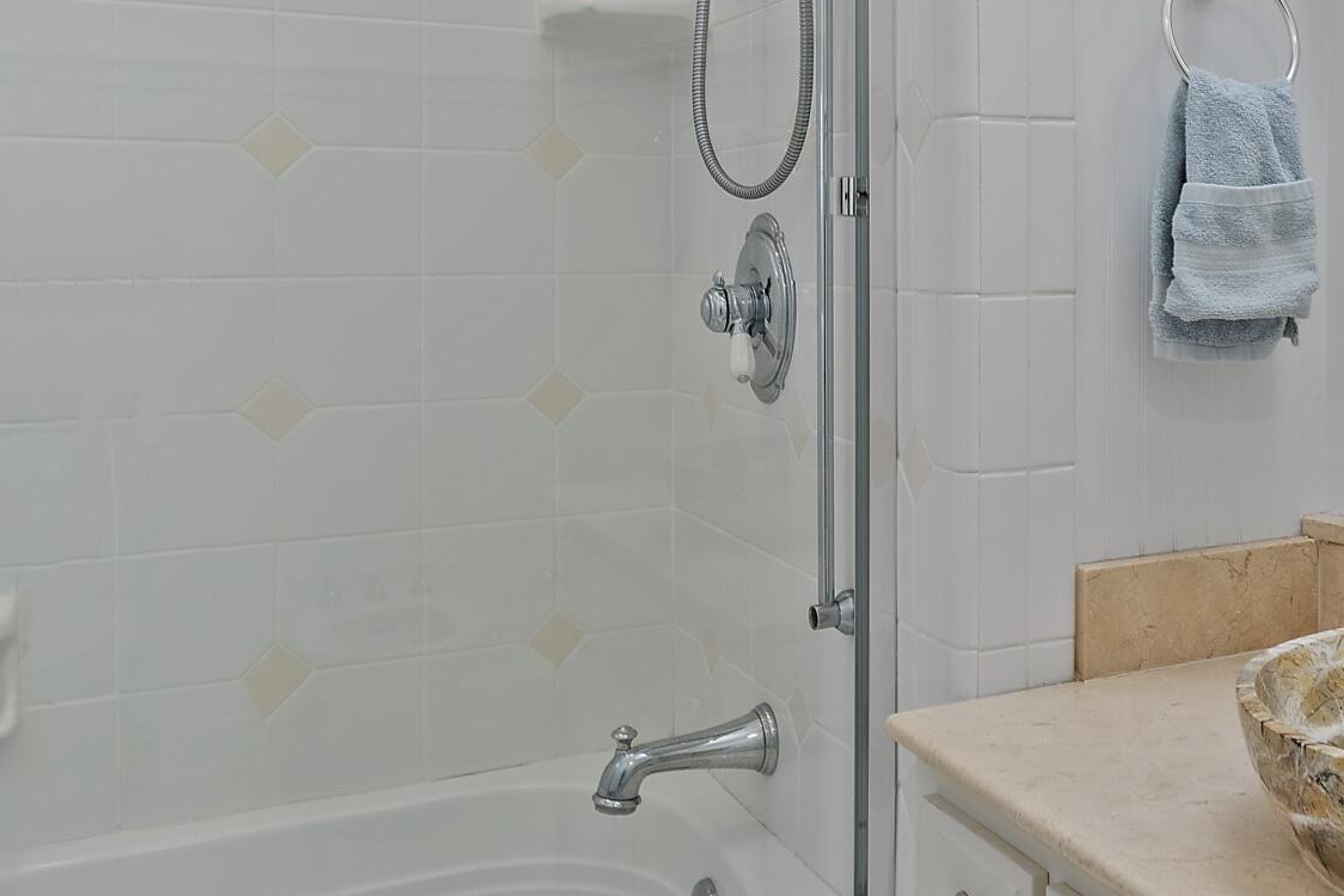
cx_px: 1182
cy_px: 248
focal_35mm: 40
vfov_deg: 32.9
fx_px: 1493
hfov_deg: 44.6
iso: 100
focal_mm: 10
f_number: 4.5
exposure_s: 1/4
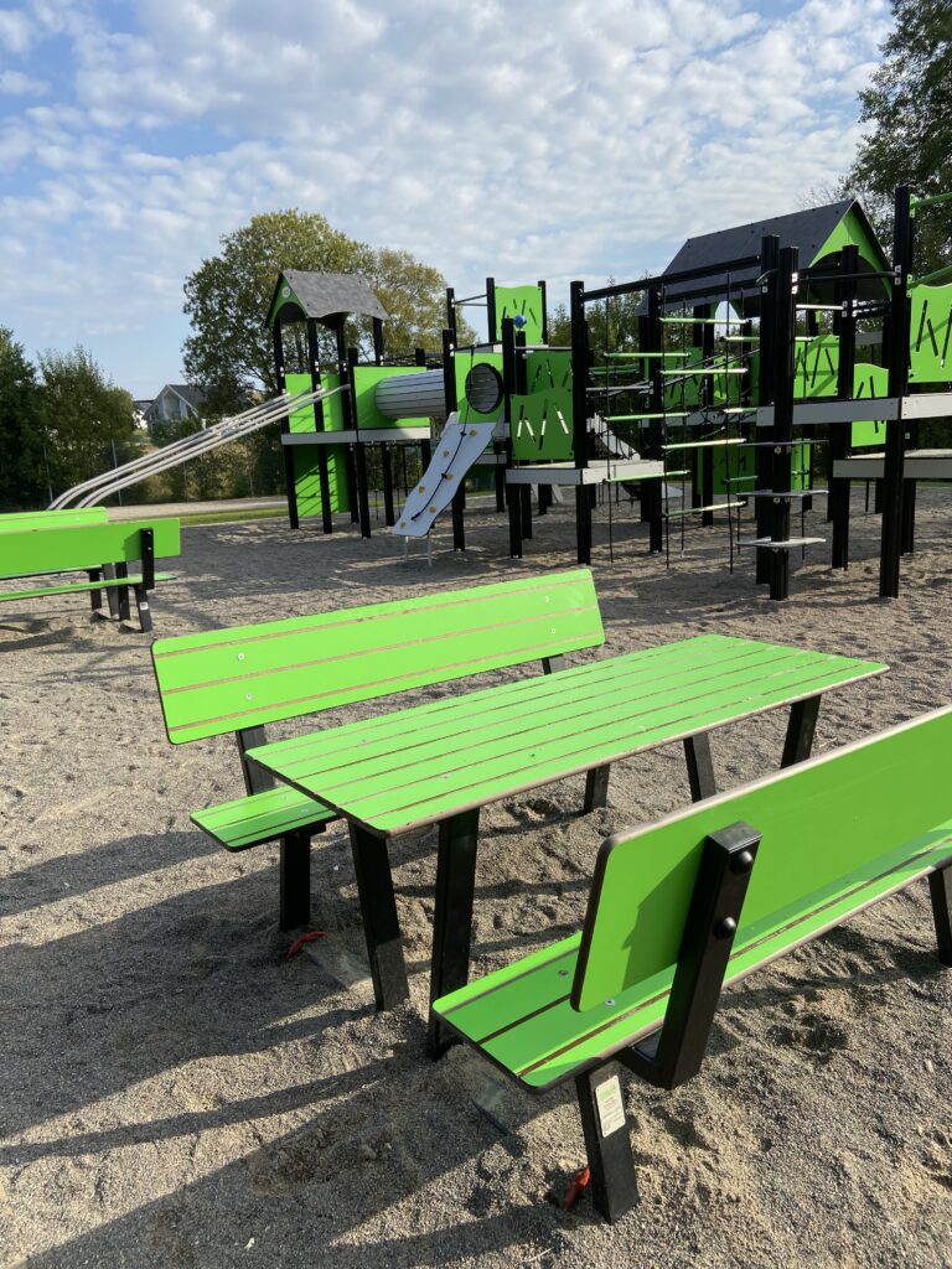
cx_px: 476
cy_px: 634
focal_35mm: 26
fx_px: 953
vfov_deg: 67.3
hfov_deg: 53.1
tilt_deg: -10.4
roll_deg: +3.8
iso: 32
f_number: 1.8
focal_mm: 4.25
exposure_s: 1/2141
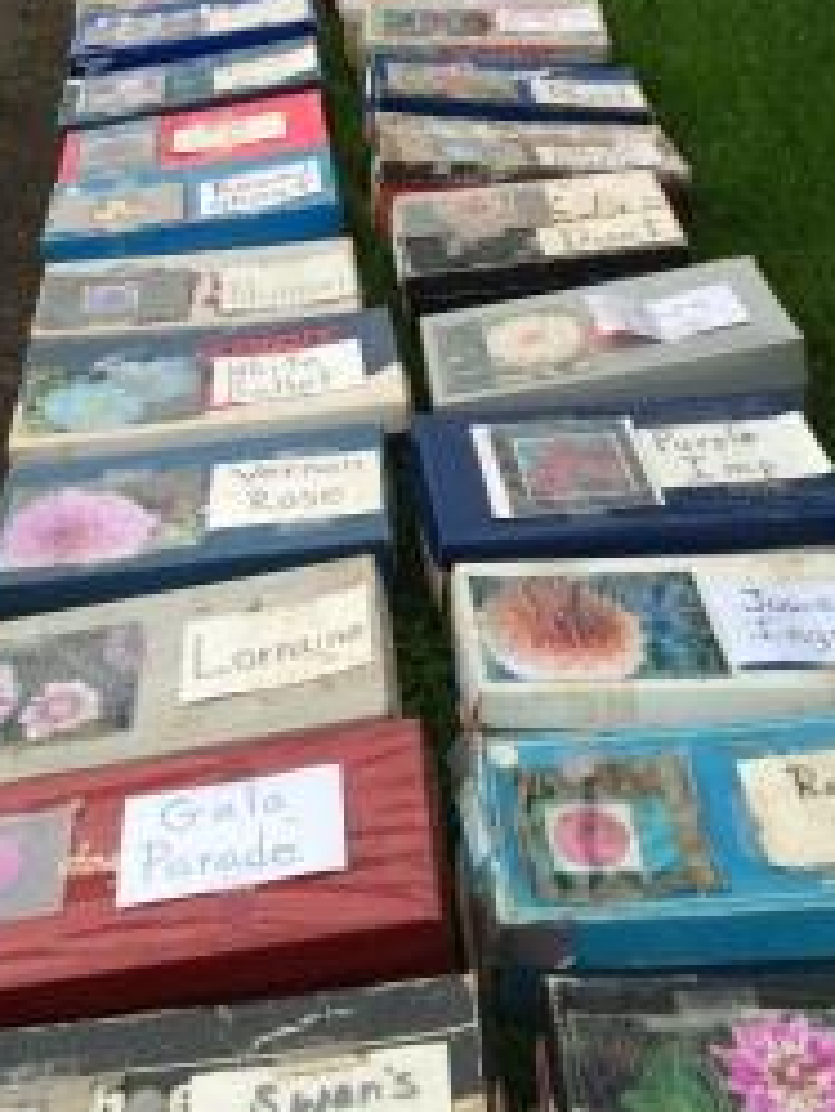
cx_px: 339
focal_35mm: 54
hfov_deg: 27.0
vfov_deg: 34.2
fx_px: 1735
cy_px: 183
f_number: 2.2
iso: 40
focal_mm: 4.12
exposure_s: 1/1709
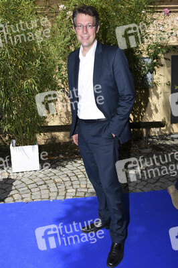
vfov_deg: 57.3
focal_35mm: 33
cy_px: 134
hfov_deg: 39.9
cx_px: 89
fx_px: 245
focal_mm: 22
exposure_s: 1/160
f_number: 10
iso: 100
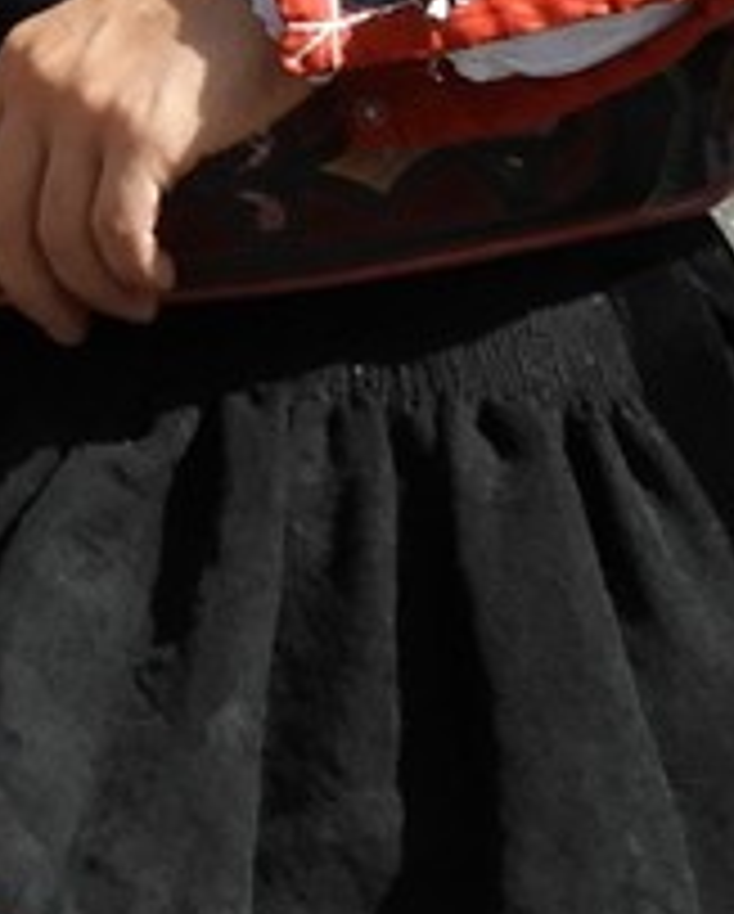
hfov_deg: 3.5
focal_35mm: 432
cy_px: -846
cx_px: -1549
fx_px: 11704
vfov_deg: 4.4
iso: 100
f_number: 4
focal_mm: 9
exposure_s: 1/500
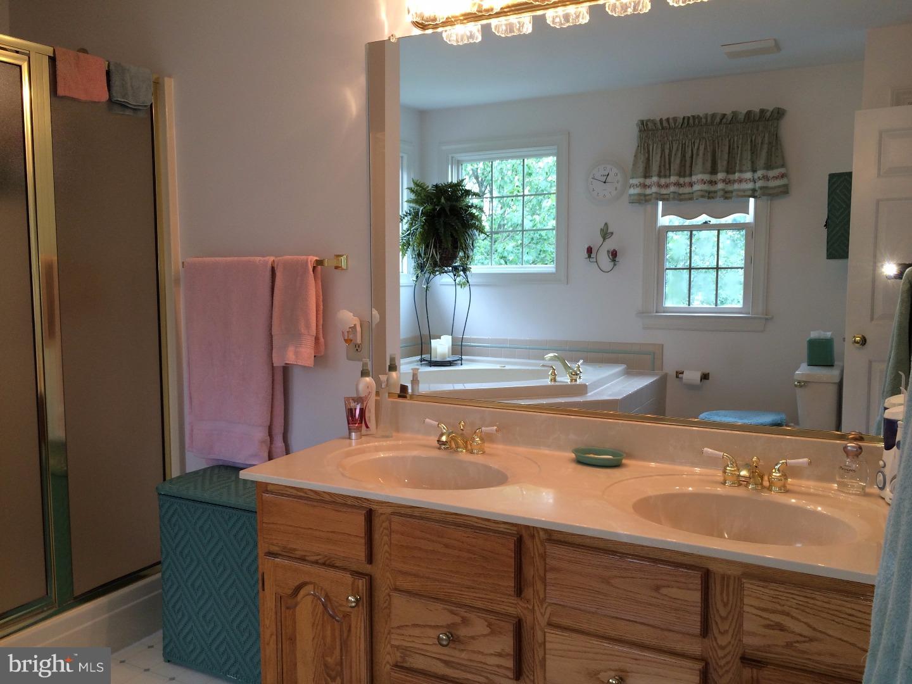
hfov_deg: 61.7
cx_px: 456
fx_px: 764
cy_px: 342
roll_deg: +0.7
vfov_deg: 48.2
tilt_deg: -4.2
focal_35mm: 29
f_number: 2.2
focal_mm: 4.15
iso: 50
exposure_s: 1/60
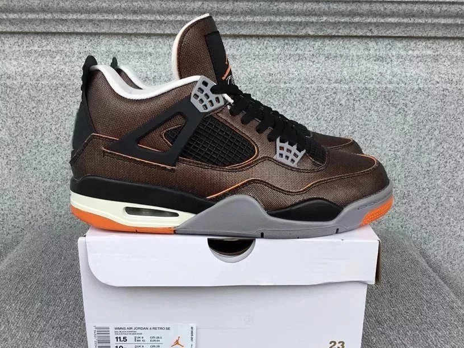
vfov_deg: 41.7
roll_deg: +0.0
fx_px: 456
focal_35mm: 34
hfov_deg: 54.0
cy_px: 190
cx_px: 224
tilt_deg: -17.9
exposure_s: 1/536
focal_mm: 3.3
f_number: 2.4
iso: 25
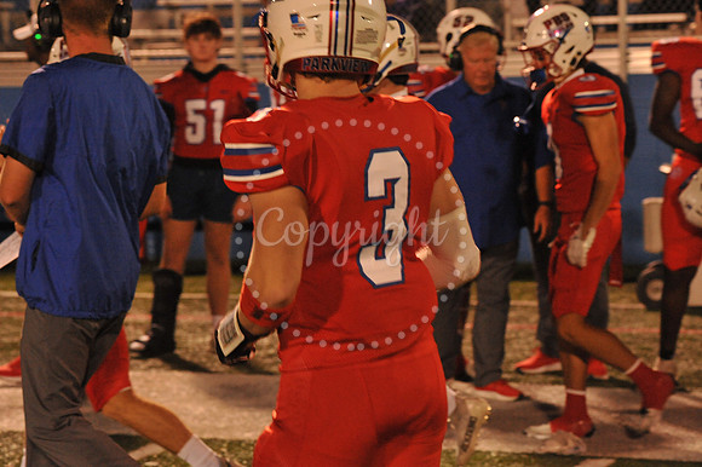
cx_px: 351
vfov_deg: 12.2
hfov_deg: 18.3
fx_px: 2183
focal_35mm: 112
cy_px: 234
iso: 5000
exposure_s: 1/160
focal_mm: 112
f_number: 7.1
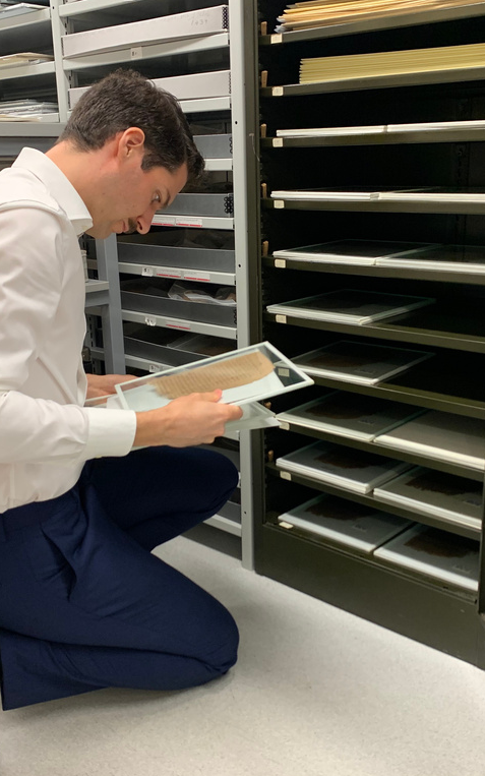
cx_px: 254
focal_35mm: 37
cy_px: 389
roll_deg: +0.7
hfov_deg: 34.4
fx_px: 782
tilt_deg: -14.8
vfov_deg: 52.7
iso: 125
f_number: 1.8
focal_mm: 4.2
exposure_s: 1/60
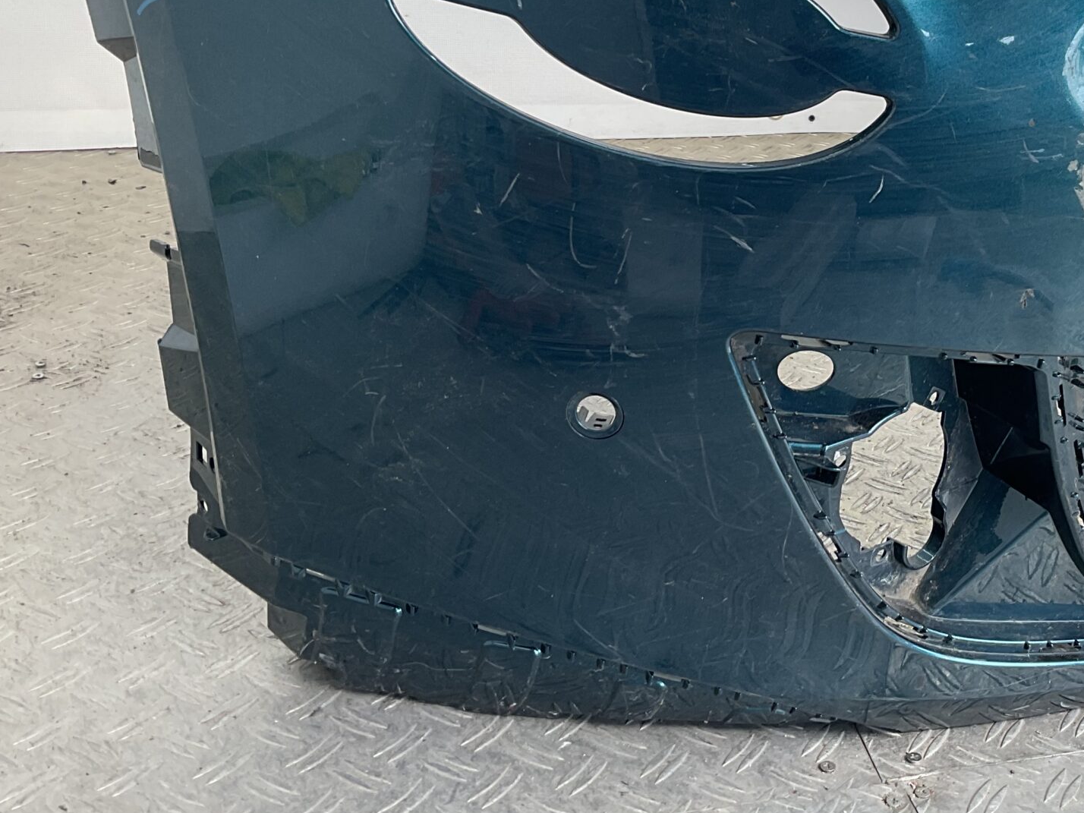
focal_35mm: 52
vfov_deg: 27.7
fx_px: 1628
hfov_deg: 35.3
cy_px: 216
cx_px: 905
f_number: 1.8
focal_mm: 3
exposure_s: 1/118
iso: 16
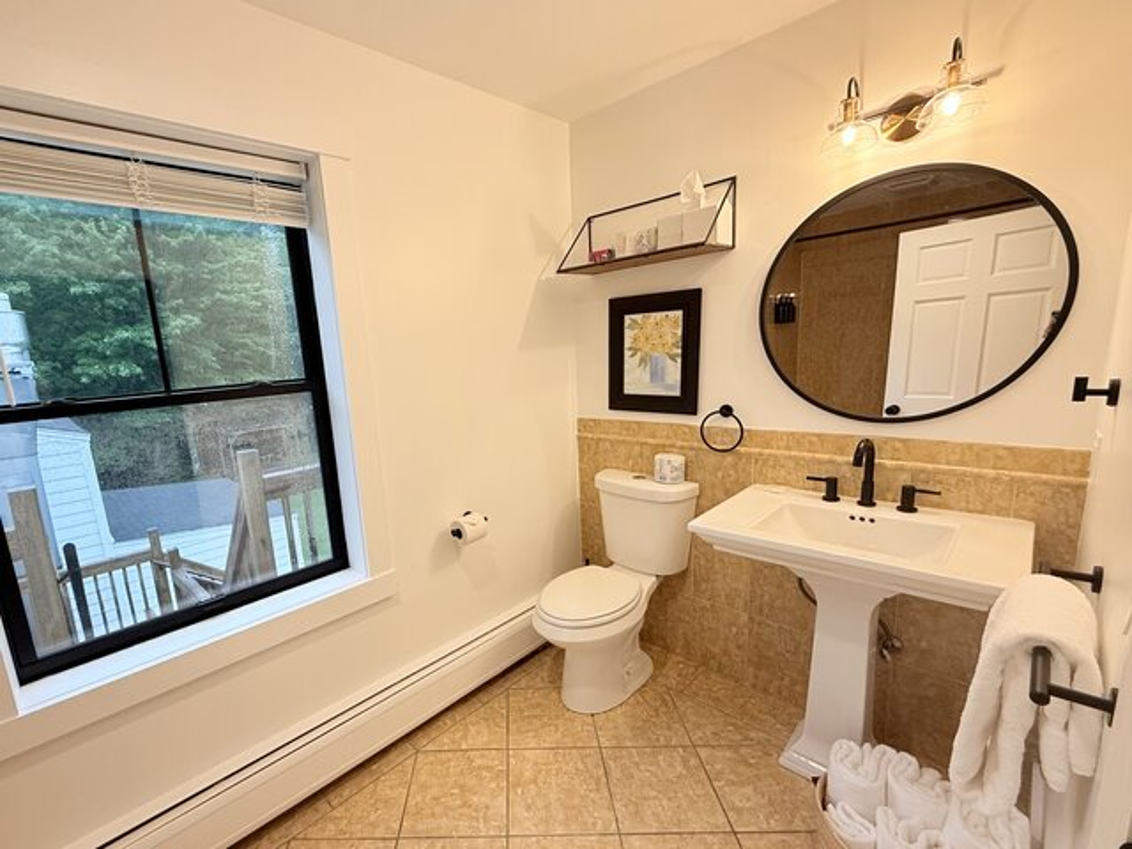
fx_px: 458
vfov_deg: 85.7
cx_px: 566
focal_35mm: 14
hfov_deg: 102.1
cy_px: 424
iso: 160
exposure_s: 1/120
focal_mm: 2.22
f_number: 2.2
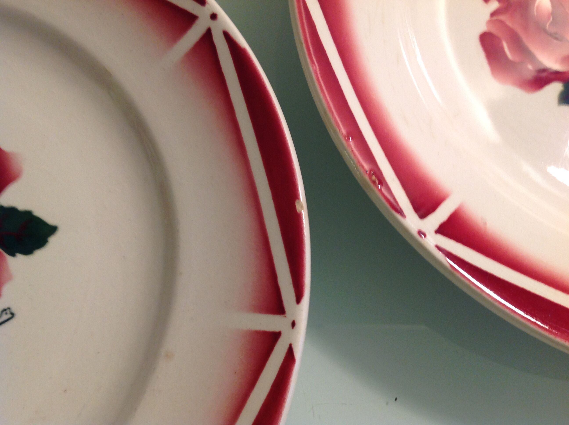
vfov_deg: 40.6
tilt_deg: -75.7
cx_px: 284
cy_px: 212
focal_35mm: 35
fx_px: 574
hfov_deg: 52.7
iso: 80
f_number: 2.4
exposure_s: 1/17
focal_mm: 4.28
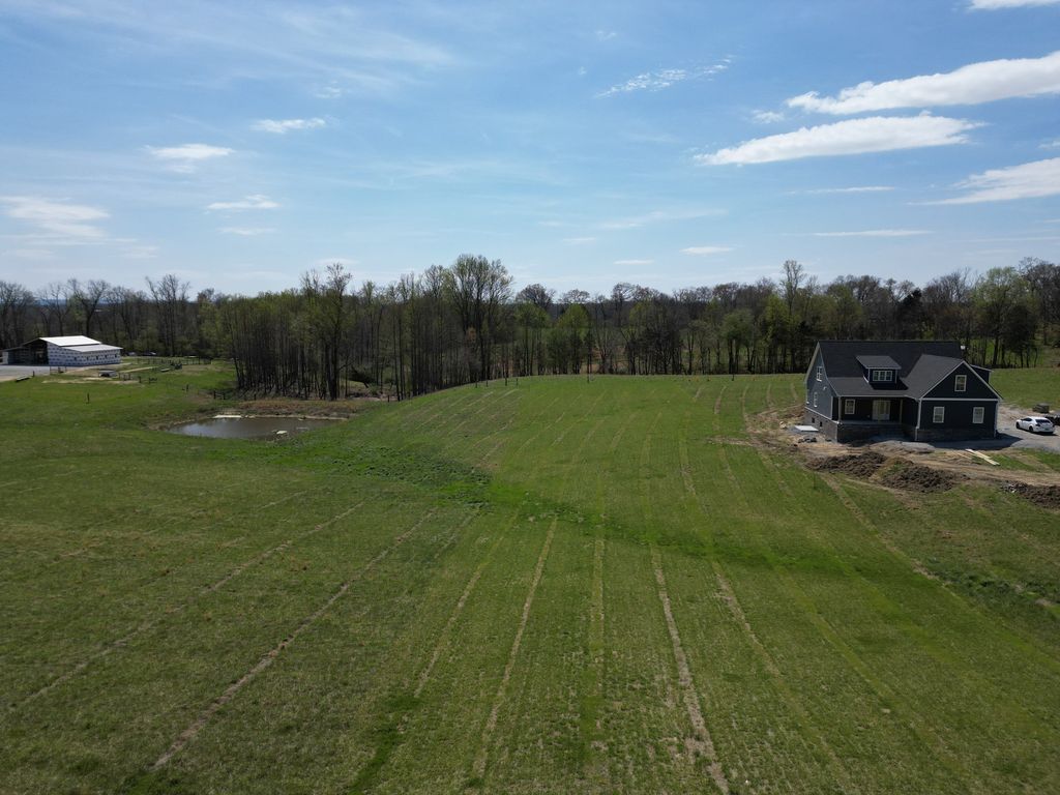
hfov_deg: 71.6
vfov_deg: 56.8
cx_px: 530
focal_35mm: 24
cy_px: 398
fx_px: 735
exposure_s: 1/5000
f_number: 1.7
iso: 100
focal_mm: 6.72
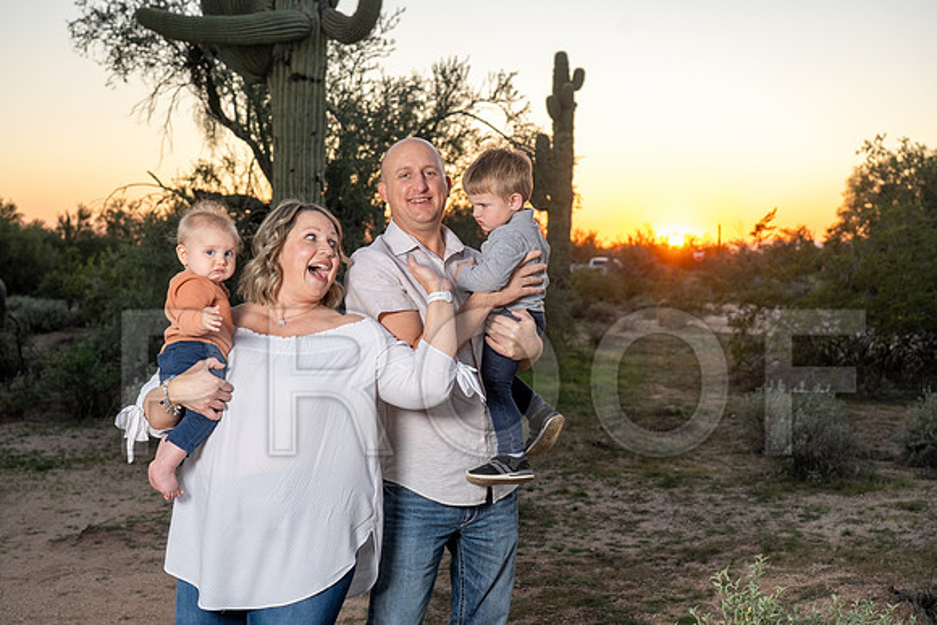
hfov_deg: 45.4
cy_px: 312
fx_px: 1119
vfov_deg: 31.2
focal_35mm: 43
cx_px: 468
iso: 250
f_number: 5
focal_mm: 43
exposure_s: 1/160
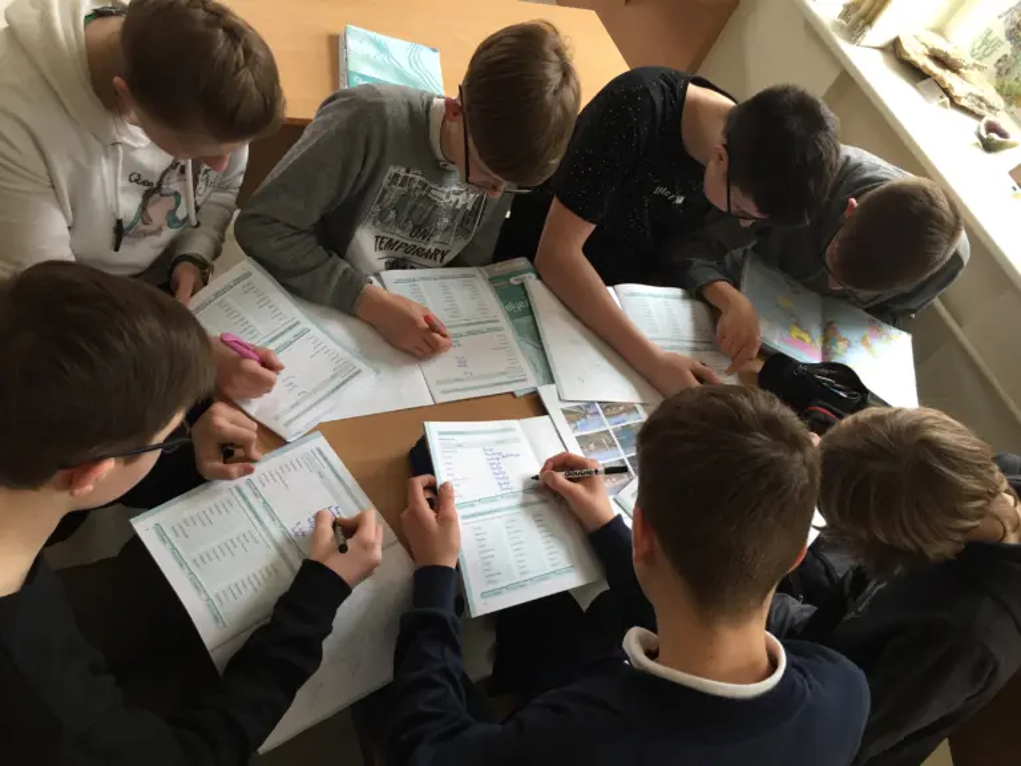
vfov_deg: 48.2
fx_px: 855
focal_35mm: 29
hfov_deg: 61.7
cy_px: 383
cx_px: 510
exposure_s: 1/33
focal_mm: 4.15
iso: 64
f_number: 2.2
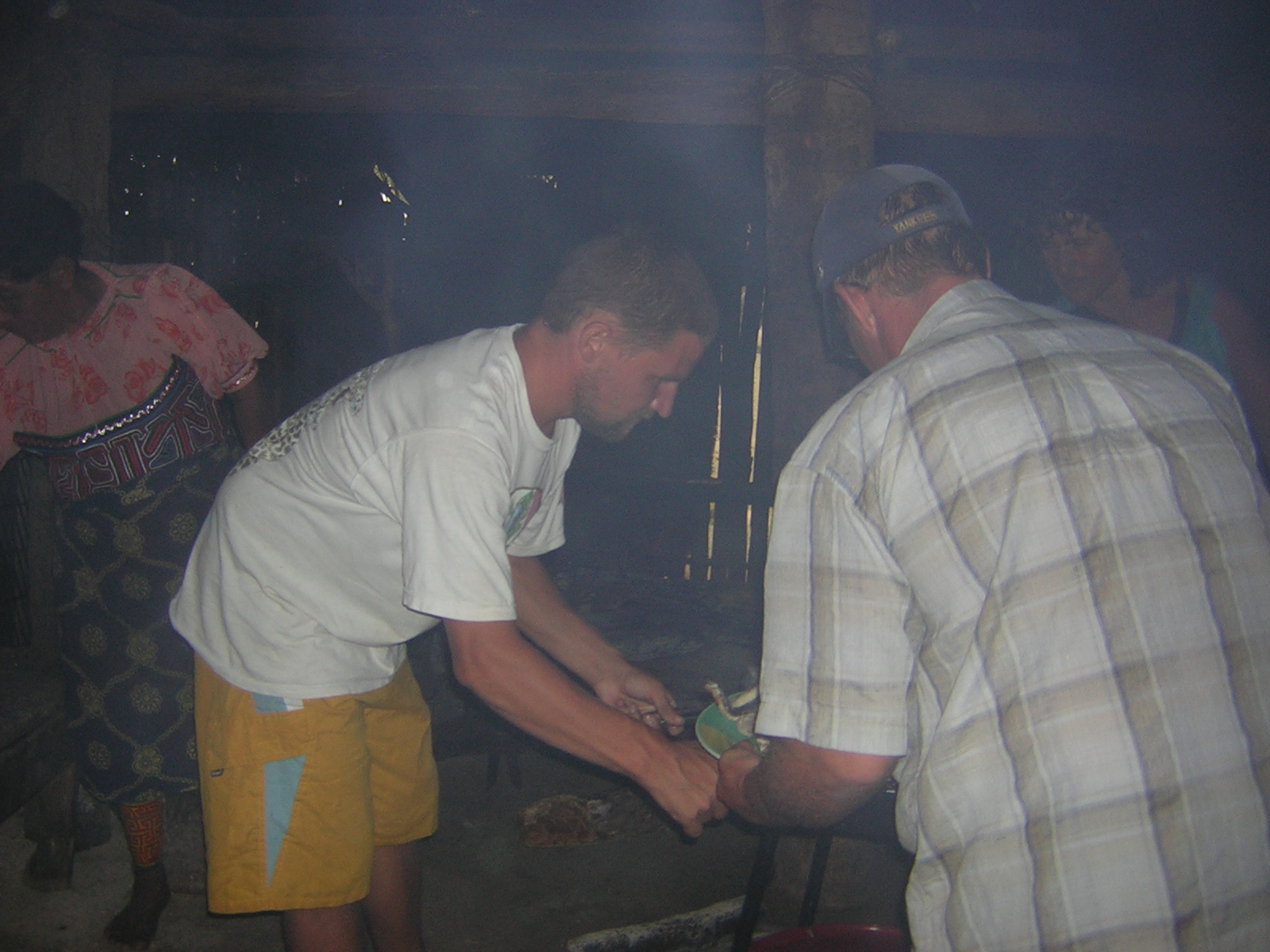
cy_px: 476
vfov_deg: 39.7
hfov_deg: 51.4
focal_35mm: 36
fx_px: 1321
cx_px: 635
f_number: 2.6
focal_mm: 4.7
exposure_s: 1/60.1
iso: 50
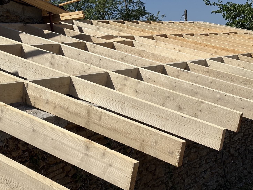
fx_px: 468
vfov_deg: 22.9
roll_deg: +7.9
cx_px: 122
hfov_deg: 30.3
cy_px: 91
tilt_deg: -3.9
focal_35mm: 64
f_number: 1.6
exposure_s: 1/6369
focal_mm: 5.96
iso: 25
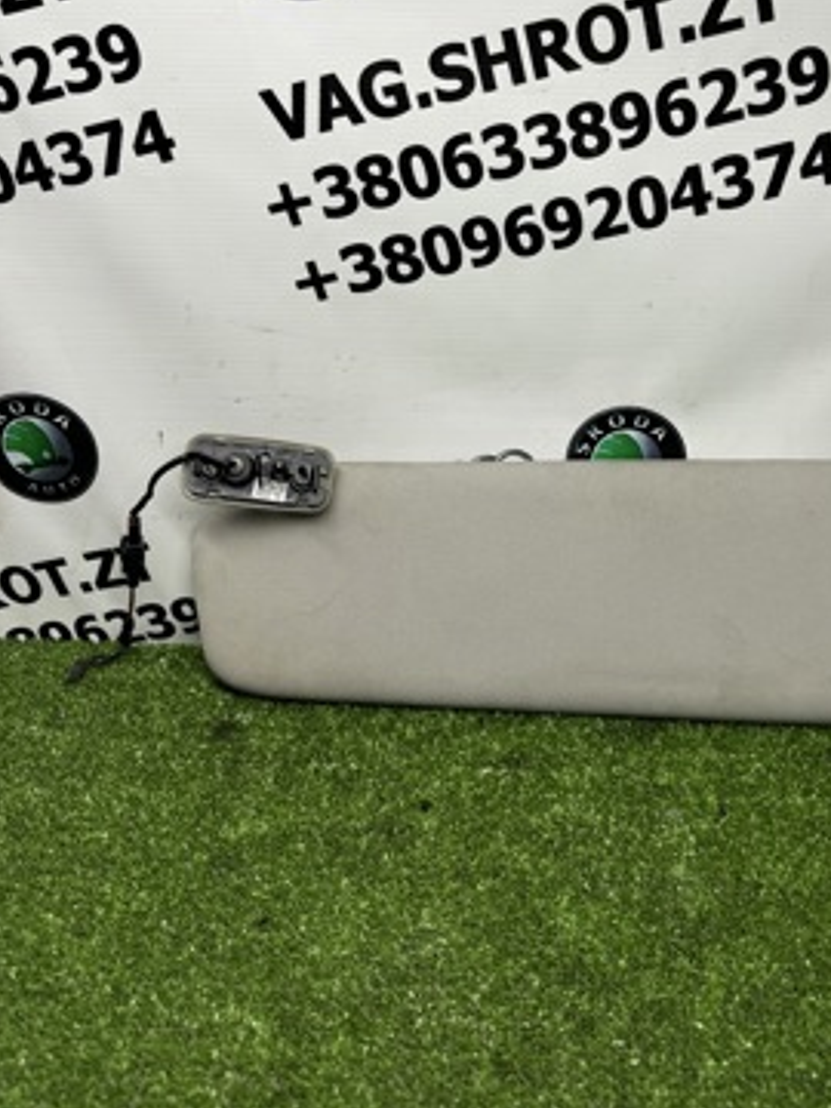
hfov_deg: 43.6
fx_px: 1024
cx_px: 542
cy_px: 422
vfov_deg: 56.2
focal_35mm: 32
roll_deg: -1.4
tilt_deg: -22.0
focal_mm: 6.76
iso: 64
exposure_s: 1/166
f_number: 1.78
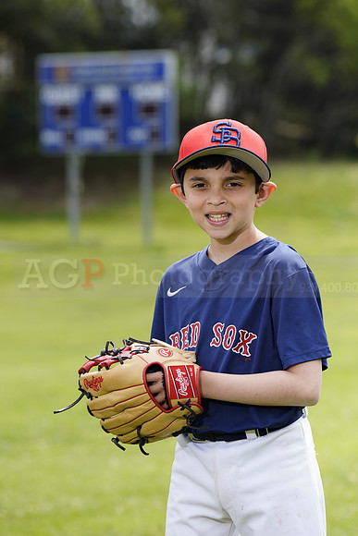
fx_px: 2758
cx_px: 179
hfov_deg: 7.4
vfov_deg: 11.1
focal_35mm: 185
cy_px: 268
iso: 100
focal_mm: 185
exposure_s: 1/250
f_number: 6.3
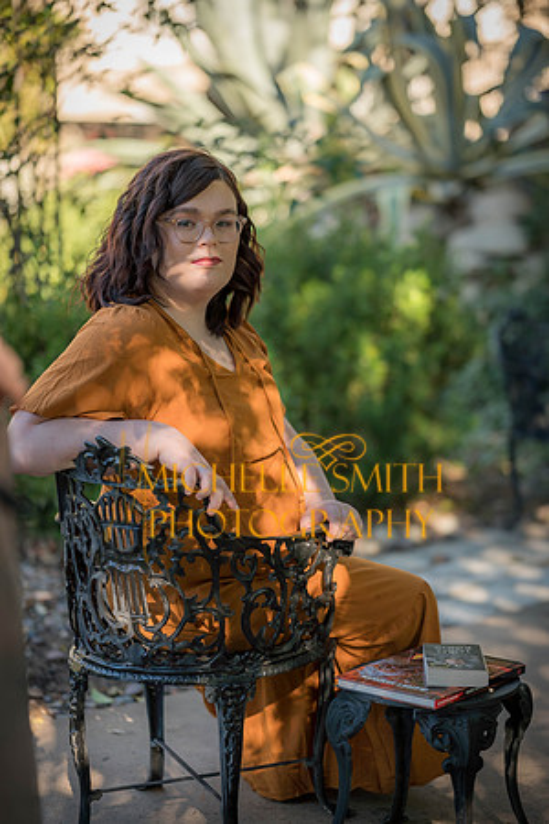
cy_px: 412
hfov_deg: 16.1
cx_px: 274
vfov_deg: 23.9
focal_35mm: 85
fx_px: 1944
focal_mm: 85
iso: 100
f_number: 1.8
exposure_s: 1/800
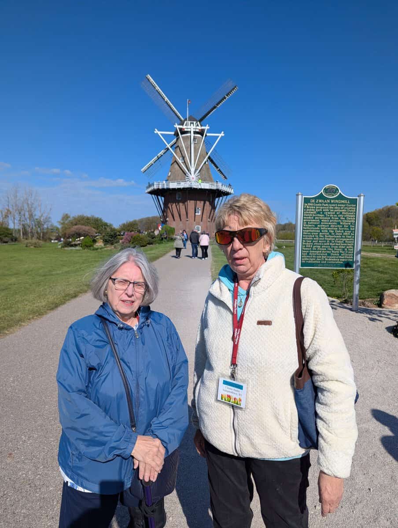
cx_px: 199
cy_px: 264
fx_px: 367
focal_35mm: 24
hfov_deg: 57.0
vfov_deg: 71.5
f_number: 1.85
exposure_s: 1/3425
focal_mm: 6.81
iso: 48
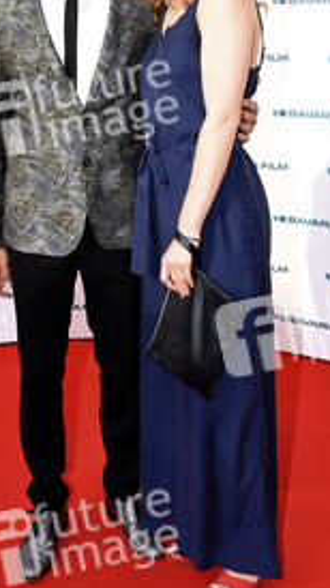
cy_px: 219
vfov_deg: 39.1
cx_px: 131
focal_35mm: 53
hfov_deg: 22.7
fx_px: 821
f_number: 9
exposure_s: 1/160
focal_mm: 23
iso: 200
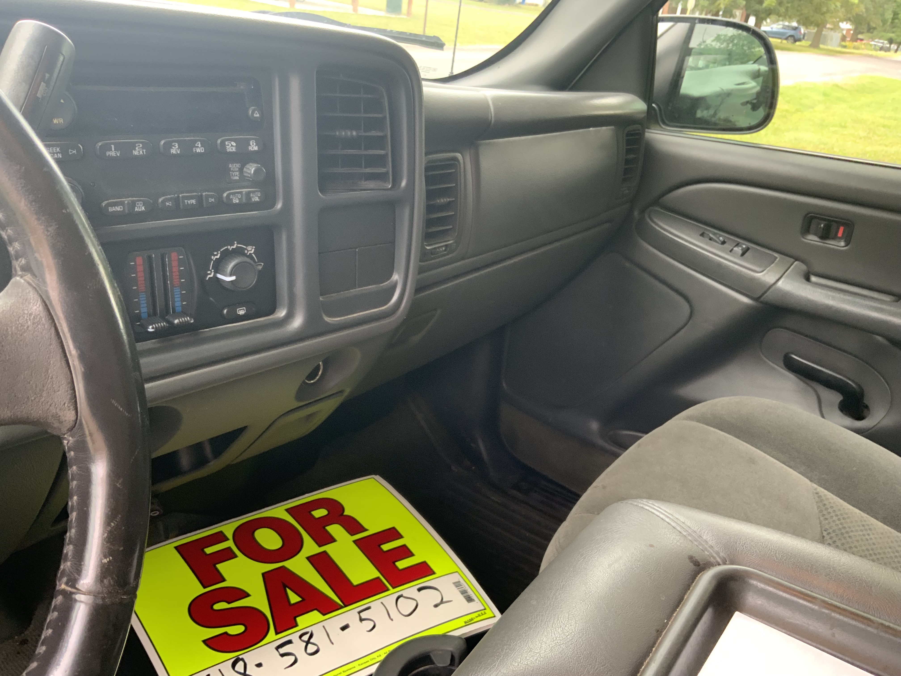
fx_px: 755
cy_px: 338
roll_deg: -7.8
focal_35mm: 29
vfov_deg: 48.2
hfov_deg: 61.7
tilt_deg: -25.4
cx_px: 450
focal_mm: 3
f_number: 1.8
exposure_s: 1/60
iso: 160
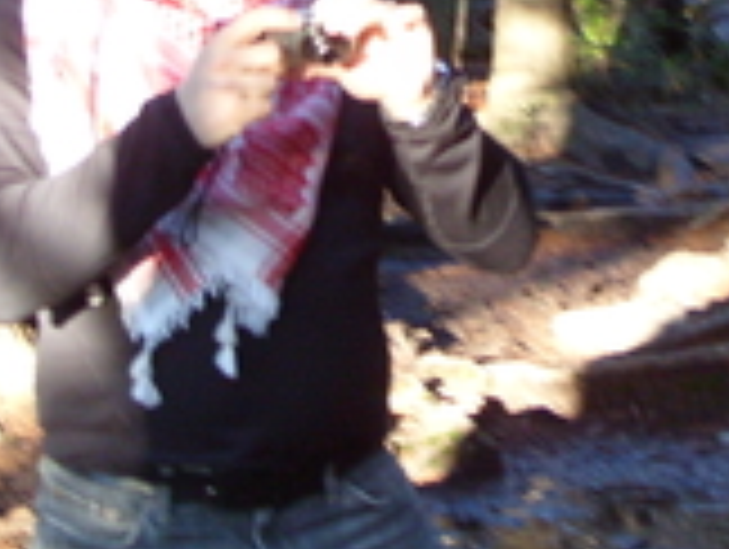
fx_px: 2911
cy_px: -94
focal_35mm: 138
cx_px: 423
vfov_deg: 10.6
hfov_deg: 14.3
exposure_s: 1/45
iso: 200
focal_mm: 7.8
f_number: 2.8
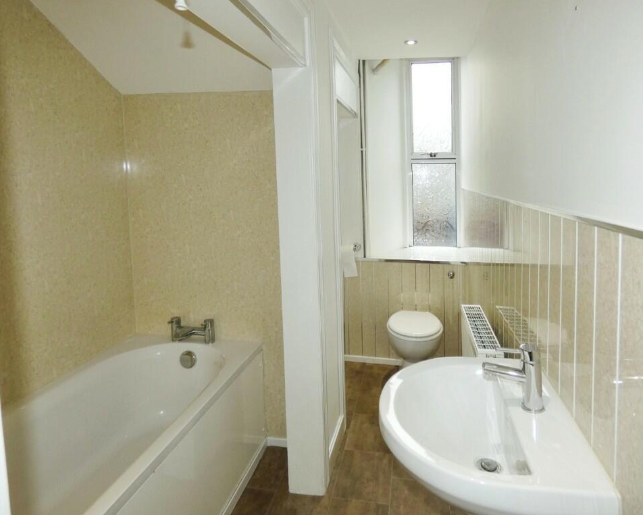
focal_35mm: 21
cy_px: 256
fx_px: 400
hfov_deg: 77.5
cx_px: 344
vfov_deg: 65.5
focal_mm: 3.6
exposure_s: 1/60
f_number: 2.8
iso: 80
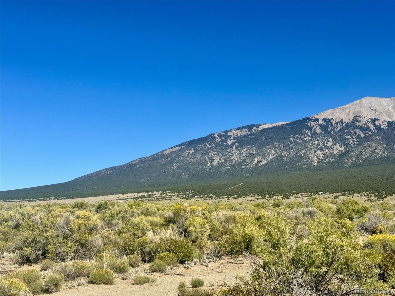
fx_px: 548
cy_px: 148
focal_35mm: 48
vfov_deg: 30.3
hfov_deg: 39.7
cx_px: 198
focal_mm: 6.76
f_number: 1.78
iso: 64
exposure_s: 1/5376
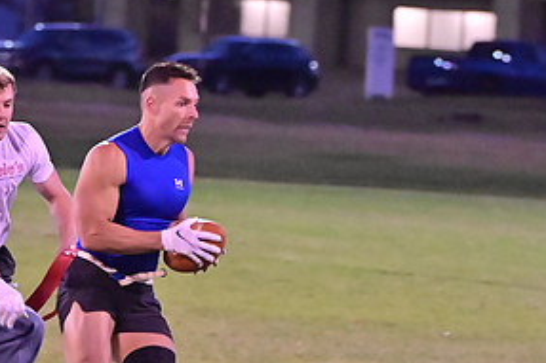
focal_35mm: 425
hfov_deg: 4.9
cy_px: 341
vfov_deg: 3.2
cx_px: 283
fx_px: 6442
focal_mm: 140
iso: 6400
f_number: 4
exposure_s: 1/320
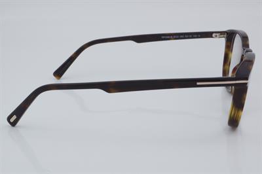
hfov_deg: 27.0
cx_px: 131
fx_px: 545
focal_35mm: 75
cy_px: 87
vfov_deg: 18.2
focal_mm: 50
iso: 100
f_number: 32
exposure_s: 1/4
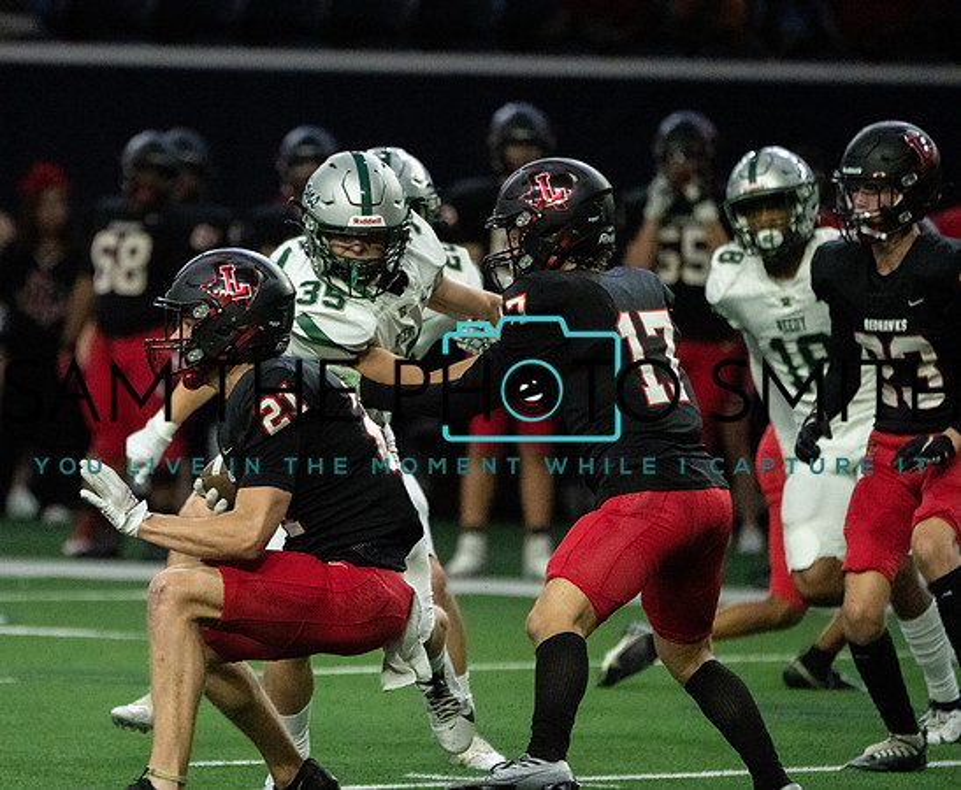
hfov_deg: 3.7
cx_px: 283
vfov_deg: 3.0
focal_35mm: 524
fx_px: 15064
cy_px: 452
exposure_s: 1/1250
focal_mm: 400
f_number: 5.6
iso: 12800
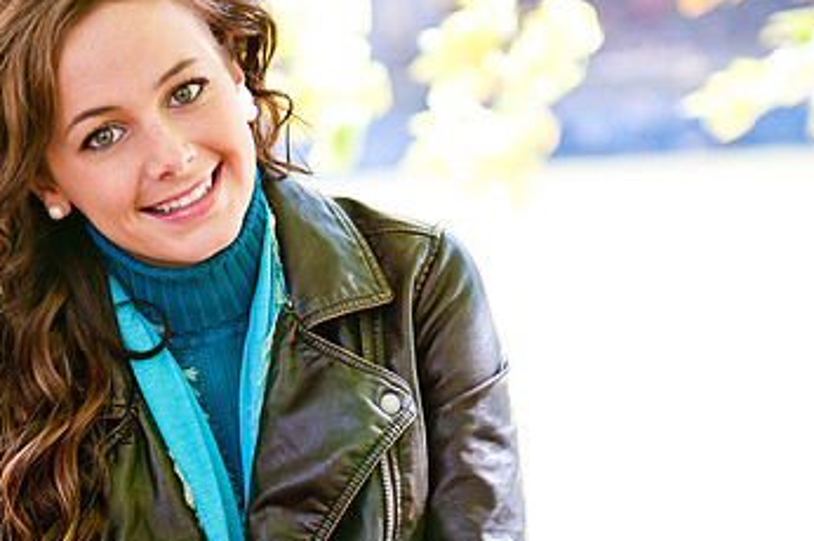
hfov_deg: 11.7
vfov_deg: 7.8
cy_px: 258
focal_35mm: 176
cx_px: 346
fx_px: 3976
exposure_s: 1/125
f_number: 2.8
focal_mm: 70
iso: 200
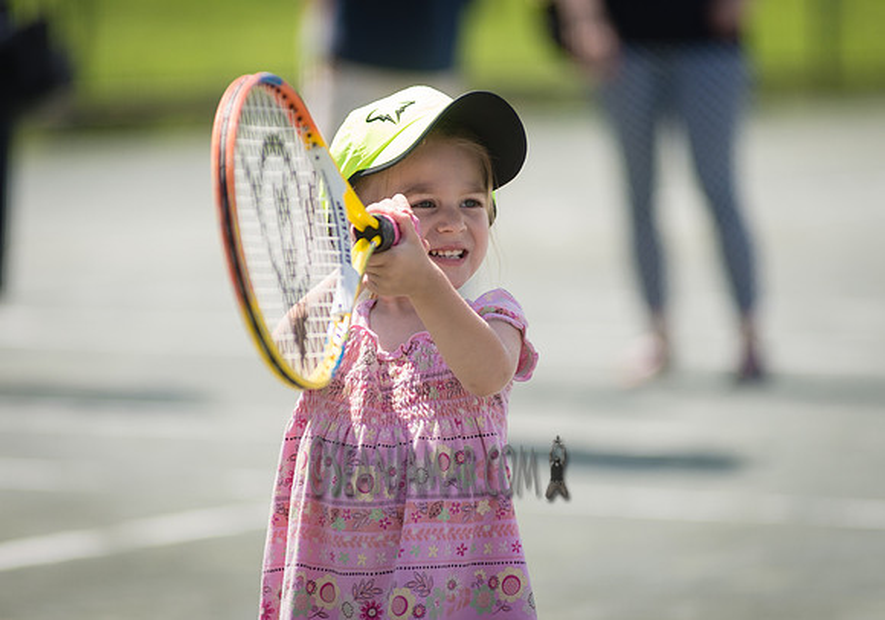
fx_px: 5886
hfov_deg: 8.6
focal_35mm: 236
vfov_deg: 6.0
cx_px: 417
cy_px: 345
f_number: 3.5
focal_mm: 200
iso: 160
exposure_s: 1/1250
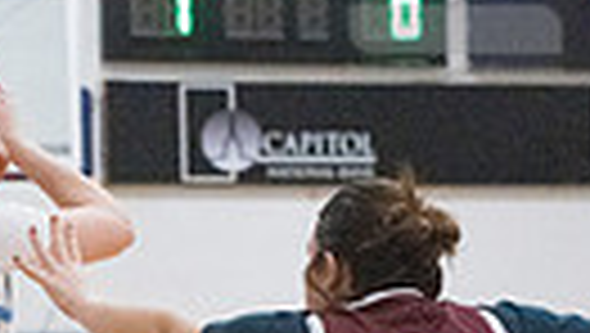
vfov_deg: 3.7
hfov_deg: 6.5
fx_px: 5184
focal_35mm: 331
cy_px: 441
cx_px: -41
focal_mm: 92
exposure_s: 1/1250
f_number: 5
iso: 10000
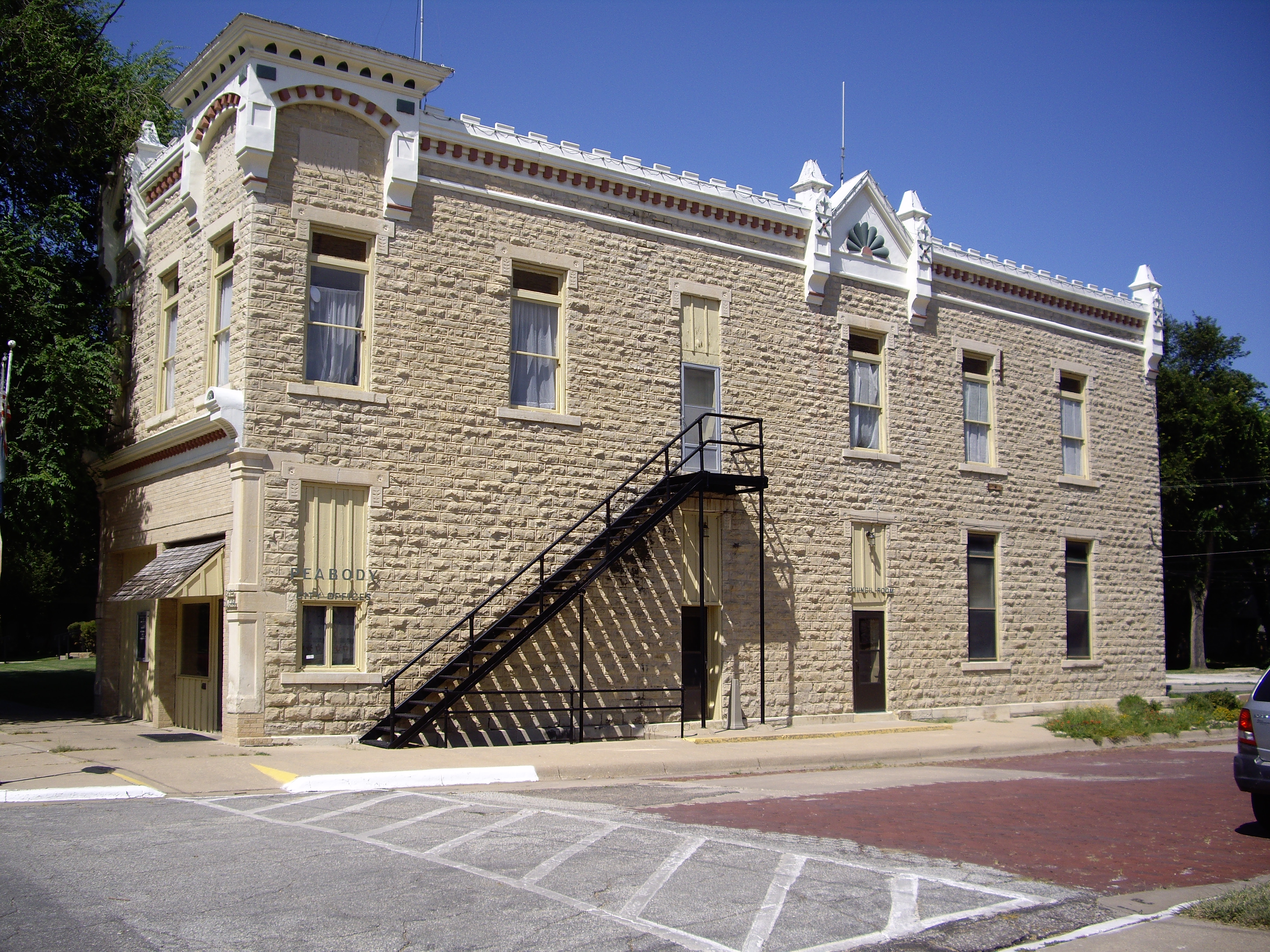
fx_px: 1394
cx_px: 635
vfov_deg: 37.7
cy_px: 476
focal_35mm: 38
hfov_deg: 49.0
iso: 64
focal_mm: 7.9
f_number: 8
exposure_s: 1/160
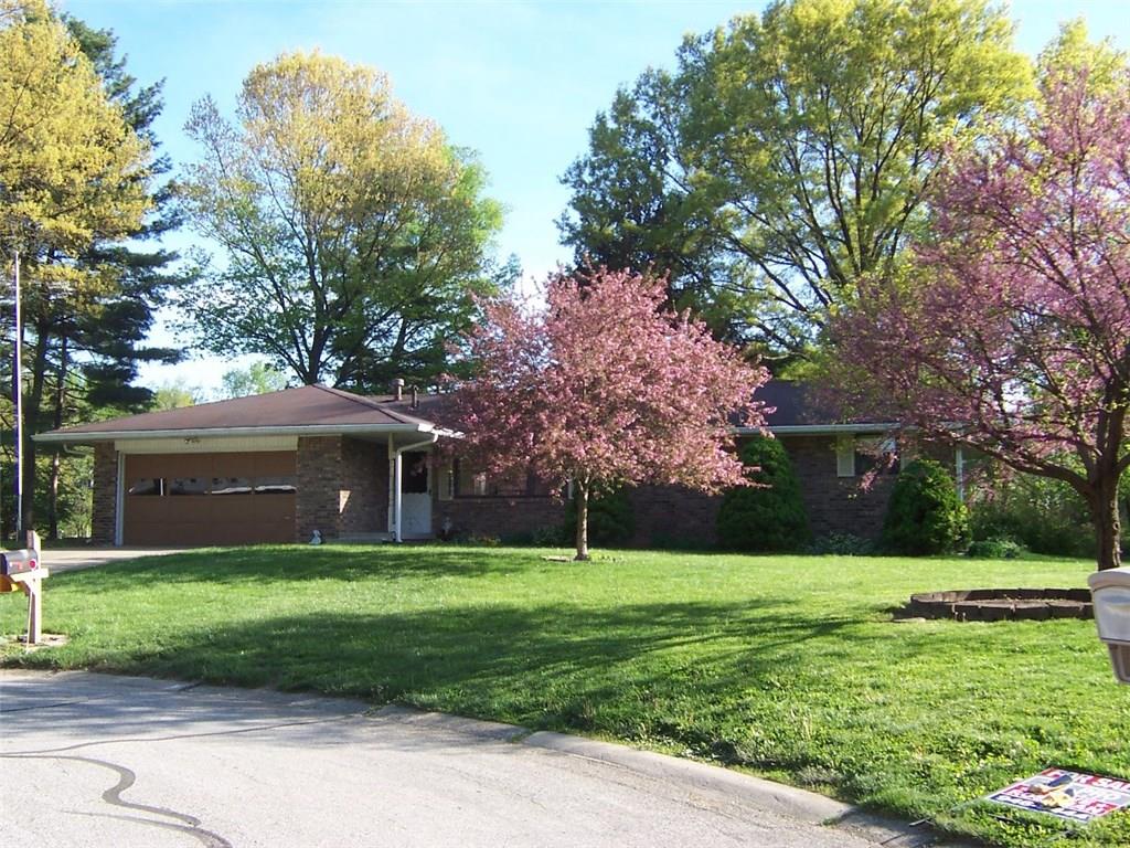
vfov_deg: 39.7
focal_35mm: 36
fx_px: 1175
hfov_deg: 51.4
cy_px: 424
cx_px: 565
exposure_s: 1/250
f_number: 4
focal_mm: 5.6
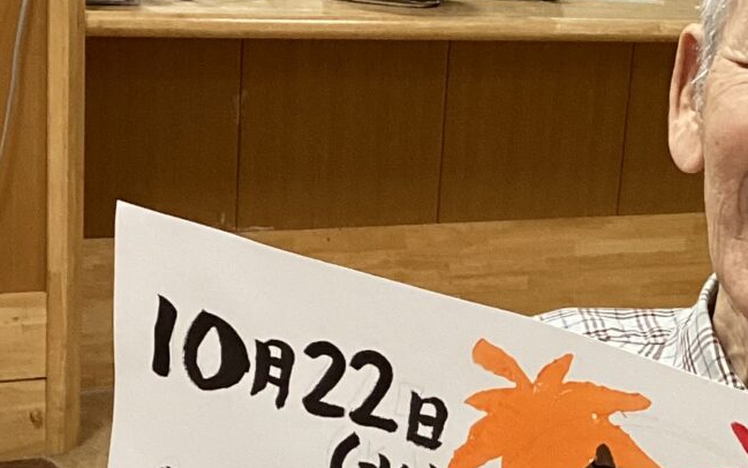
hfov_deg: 19.1
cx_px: 605
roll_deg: -6.0
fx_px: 2202
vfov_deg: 11.9
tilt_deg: -19.9
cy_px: 542
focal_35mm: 108
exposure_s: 1/60
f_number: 2.4
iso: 125
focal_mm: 3.3
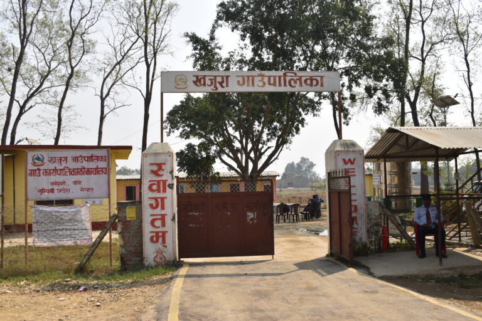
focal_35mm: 30
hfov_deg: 61.9
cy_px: 160
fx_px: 402
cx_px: 241
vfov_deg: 43.6
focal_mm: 20
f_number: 10
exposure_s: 1/400
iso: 200
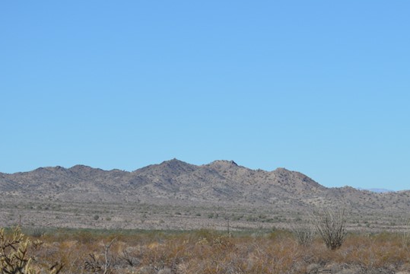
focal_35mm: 166
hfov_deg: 12.3
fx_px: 1892
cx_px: 370
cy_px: 204
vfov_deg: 8.3
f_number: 7.1
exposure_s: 1/1600
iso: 400
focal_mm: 55
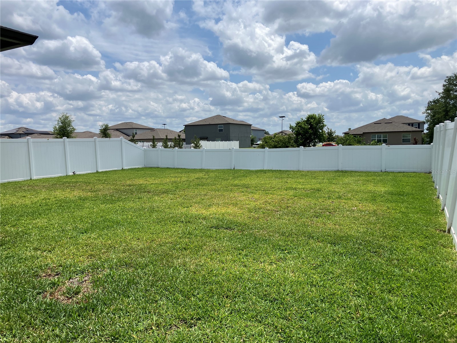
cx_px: 228
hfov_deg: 63.4
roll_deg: +1.4
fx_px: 370
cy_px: 172
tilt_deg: -4.9
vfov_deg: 49.7
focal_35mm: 28
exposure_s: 1/3745
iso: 32
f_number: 1.8
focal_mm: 3.99
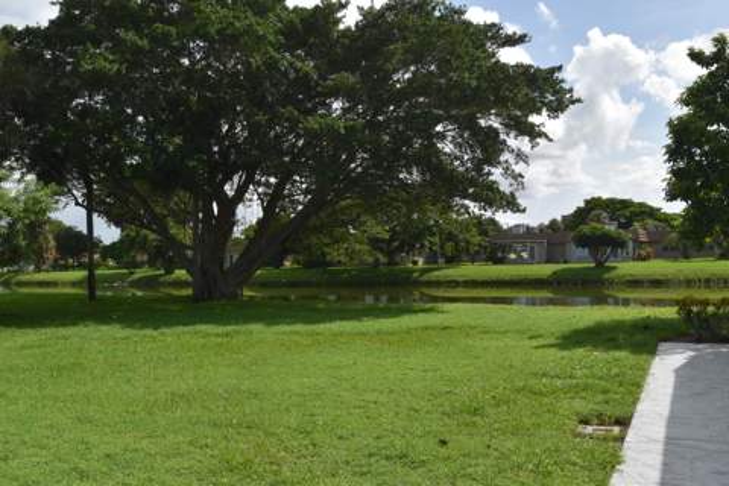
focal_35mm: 33
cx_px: 364
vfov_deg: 40.0
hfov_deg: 57.2
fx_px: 668
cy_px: 243
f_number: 10
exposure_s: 1/200
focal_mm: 22
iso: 100
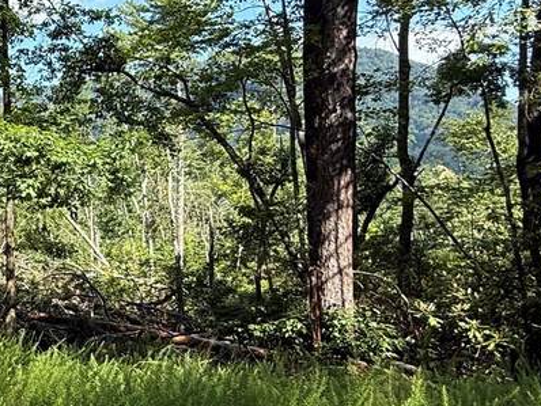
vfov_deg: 32.1
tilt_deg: +3.0
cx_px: -158
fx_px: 704
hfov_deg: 32.2
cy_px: 167
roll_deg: -1.6
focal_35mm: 45
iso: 50
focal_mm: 2.22
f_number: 2.2
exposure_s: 1/522
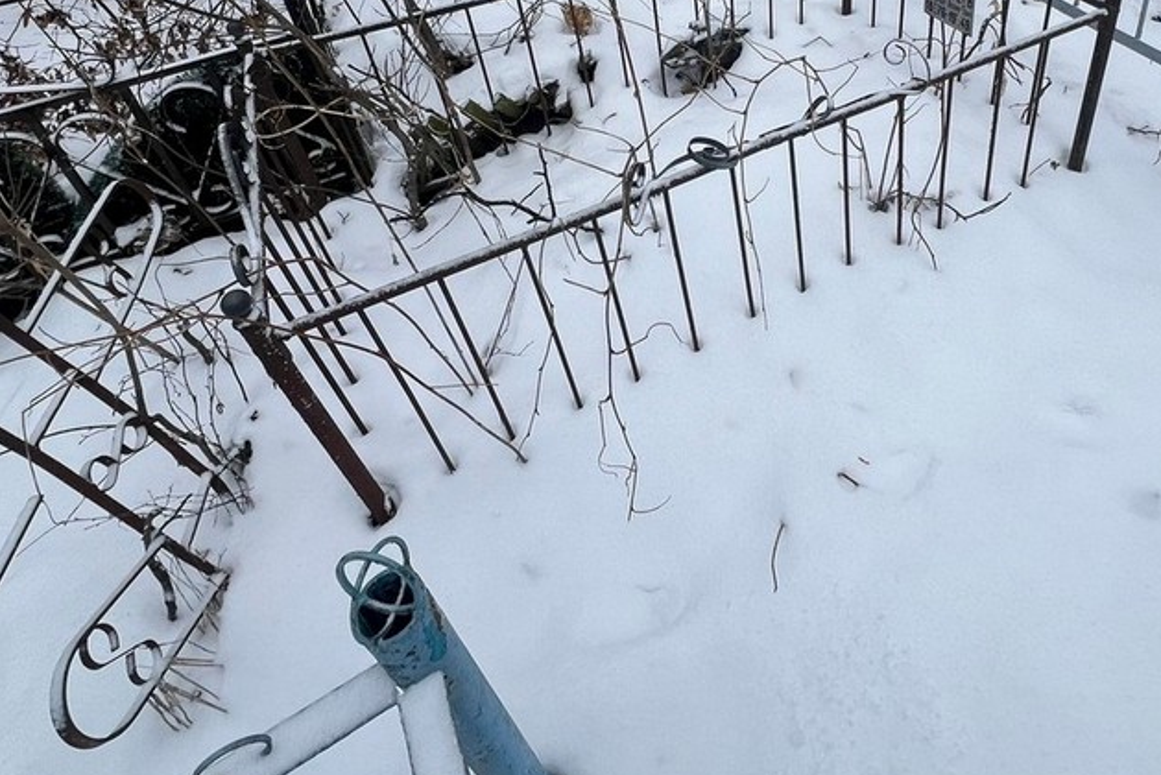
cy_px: 92
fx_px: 710
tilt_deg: -32.4
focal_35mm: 22
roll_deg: +4.7
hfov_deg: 78.0
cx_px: 676
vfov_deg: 51.3
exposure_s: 1/274
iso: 32
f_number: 1.8
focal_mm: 1.57
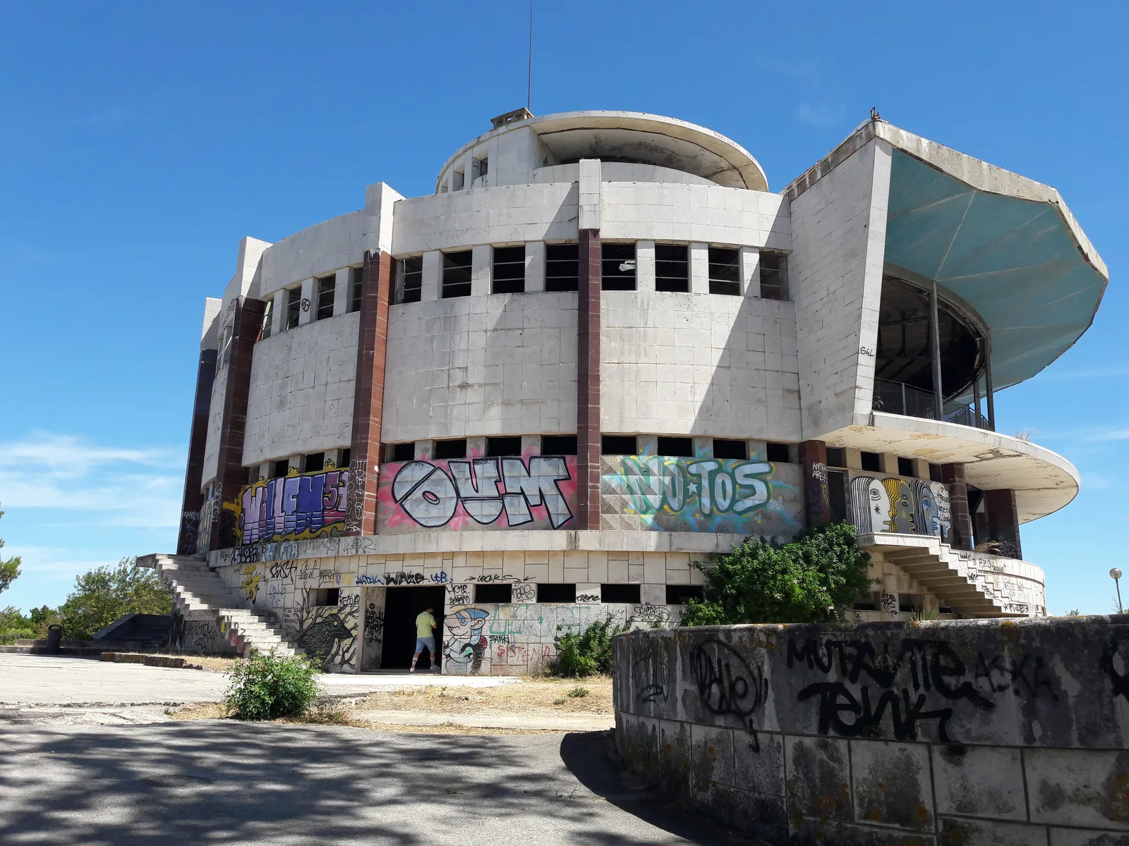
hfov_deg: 63.4
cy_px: 423
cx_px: 564
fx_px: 913
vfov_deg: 49.7
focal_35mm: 28
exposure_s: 1/1208
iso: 40
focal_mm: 3.7
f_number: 1.9
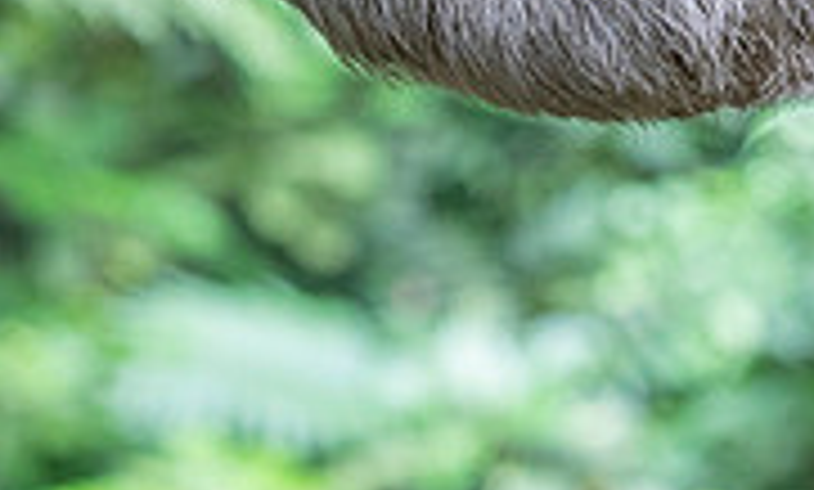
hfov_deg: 4.8
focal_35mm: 446
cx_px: 112
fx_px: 9794
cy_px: -195
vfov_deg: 2.9
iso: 1600
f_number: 5.6
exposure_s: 1/60
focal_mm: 135
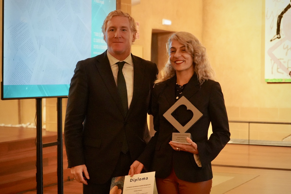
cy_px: 97
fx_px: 493
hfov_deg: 32.9
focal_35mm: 61
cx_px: 146
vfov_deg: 22.3
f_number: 5
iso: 10000
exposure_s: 1/160
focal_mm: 61
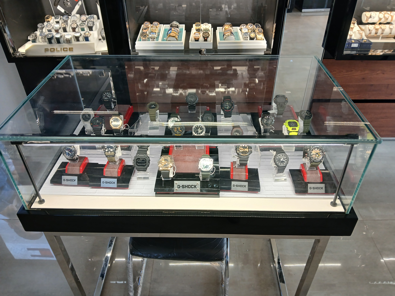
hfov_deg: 67.3
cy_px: 148
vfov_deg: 53.1
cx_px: 198
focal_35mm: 26
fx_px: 297
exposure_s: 1/50
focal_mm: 3.98
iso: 50
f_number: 1.8
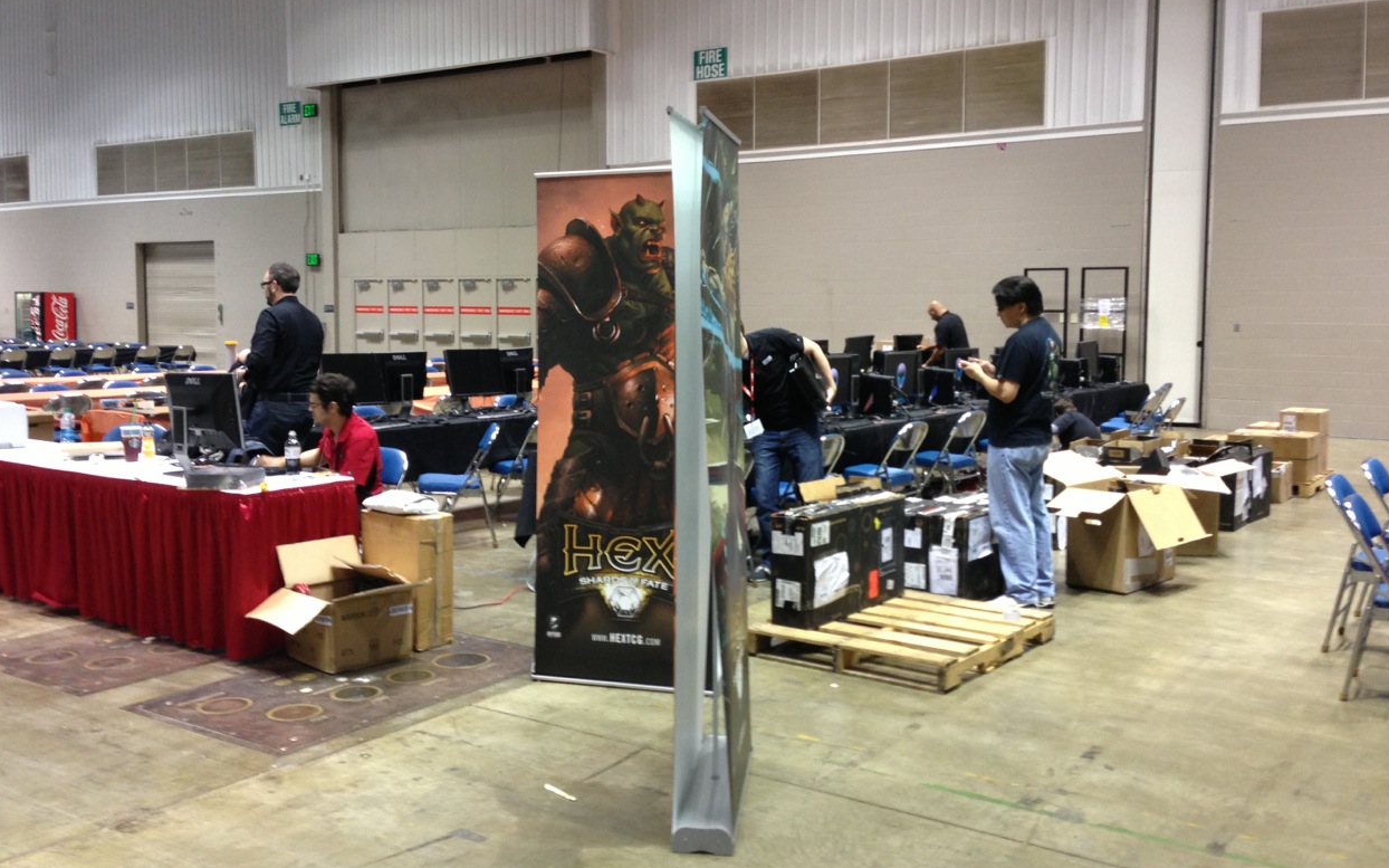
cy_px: 400
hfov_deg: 54.0
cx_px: 680
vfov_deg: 35.3
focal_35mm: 36
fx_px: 1363
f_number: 2.4
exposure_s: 1/20
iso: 100
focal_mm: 4.13
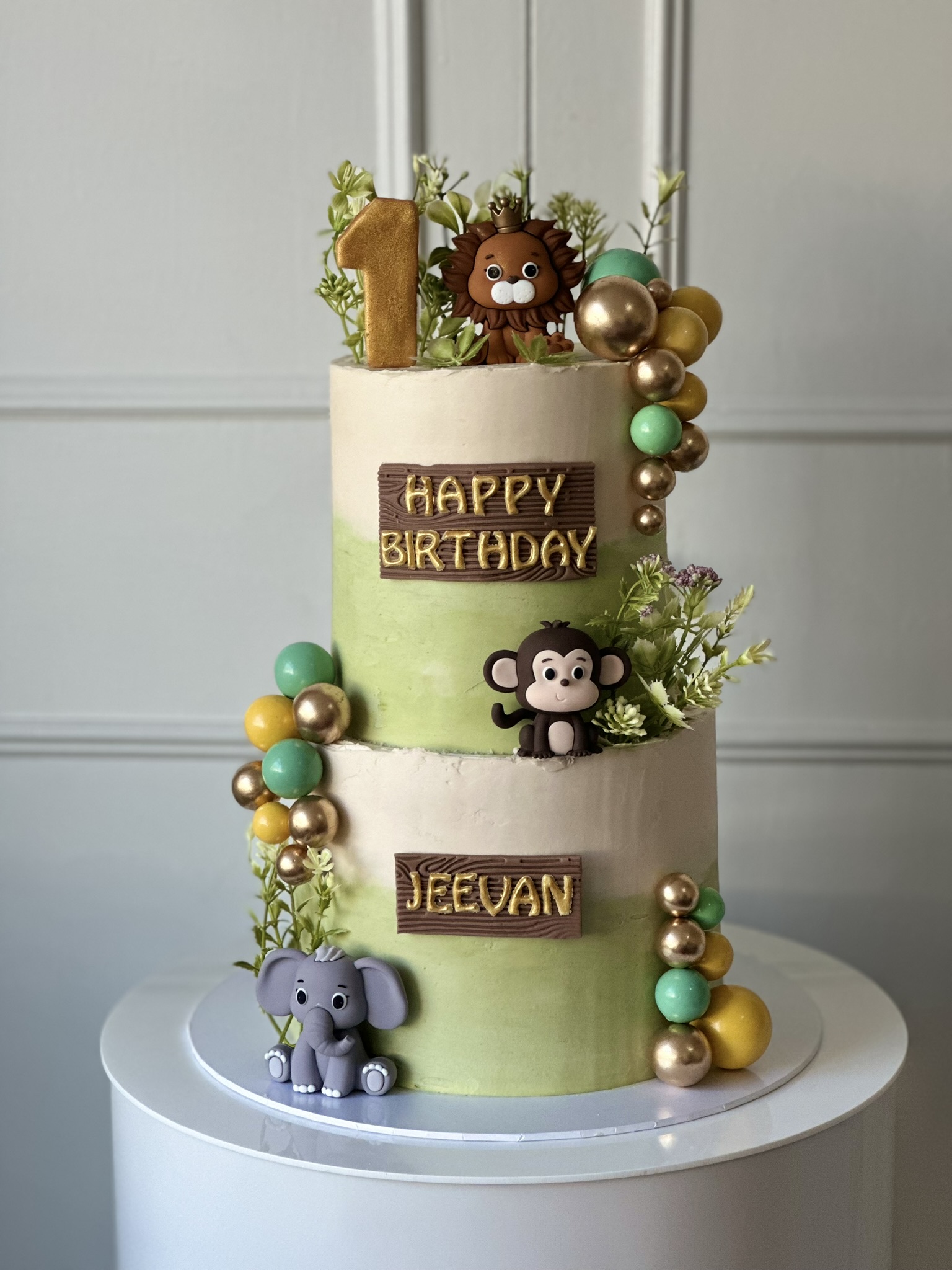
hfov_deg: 19.1
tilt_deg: -10.4
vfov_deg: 25.3
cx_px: 476
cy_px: 635
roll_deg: +0.5
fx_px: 2824
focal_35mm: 77
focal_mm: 9
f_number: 2.8
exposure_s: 1/121
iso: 125
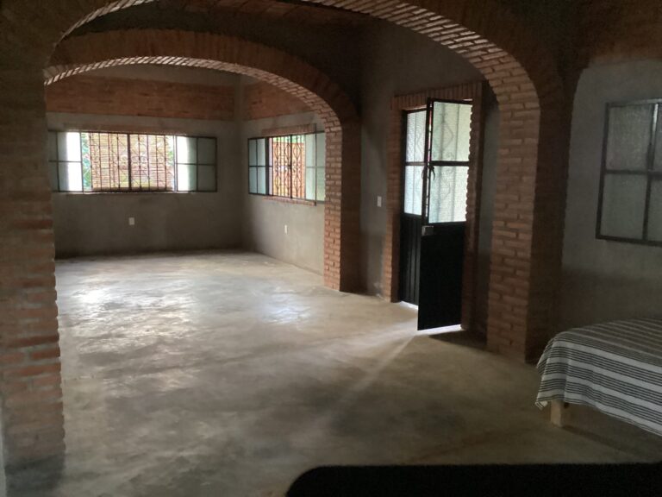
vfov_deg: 45.4
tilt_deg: -7.4
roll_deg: -0.5
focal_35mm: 31
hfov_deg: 58.4
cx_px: 331
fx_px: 593
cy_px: 248
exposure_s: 1/30
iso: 640
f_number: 2.4
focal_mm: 3.3
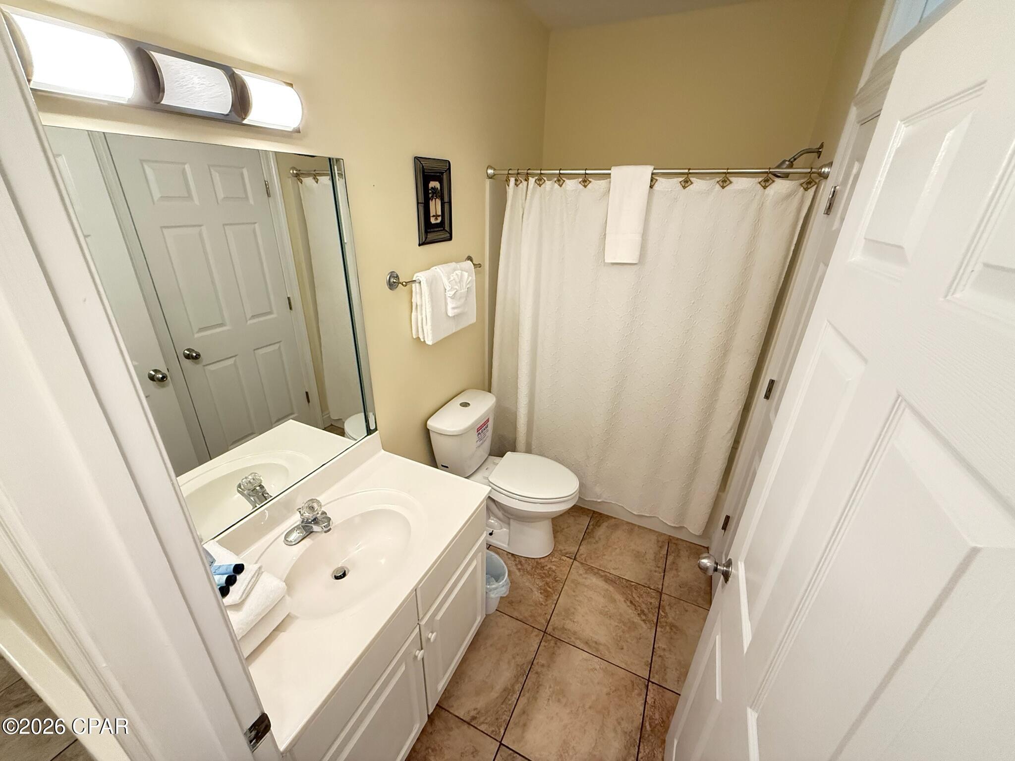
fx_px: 411
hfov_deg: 102.1
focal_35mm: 14
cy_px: 380
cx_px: 508
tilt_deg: -24.4
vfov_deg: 85.7
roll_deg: -1.7
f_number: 2.2
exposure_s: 1/60
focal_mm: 2.22
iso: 640
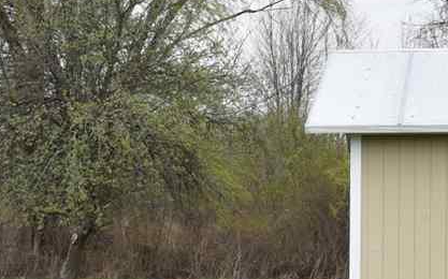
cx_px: -111
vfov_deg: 8.9
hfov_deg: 13.9
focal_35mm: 146
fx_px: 1776
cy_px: 289
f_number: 9
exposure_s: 1/320
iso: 200
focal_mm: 31
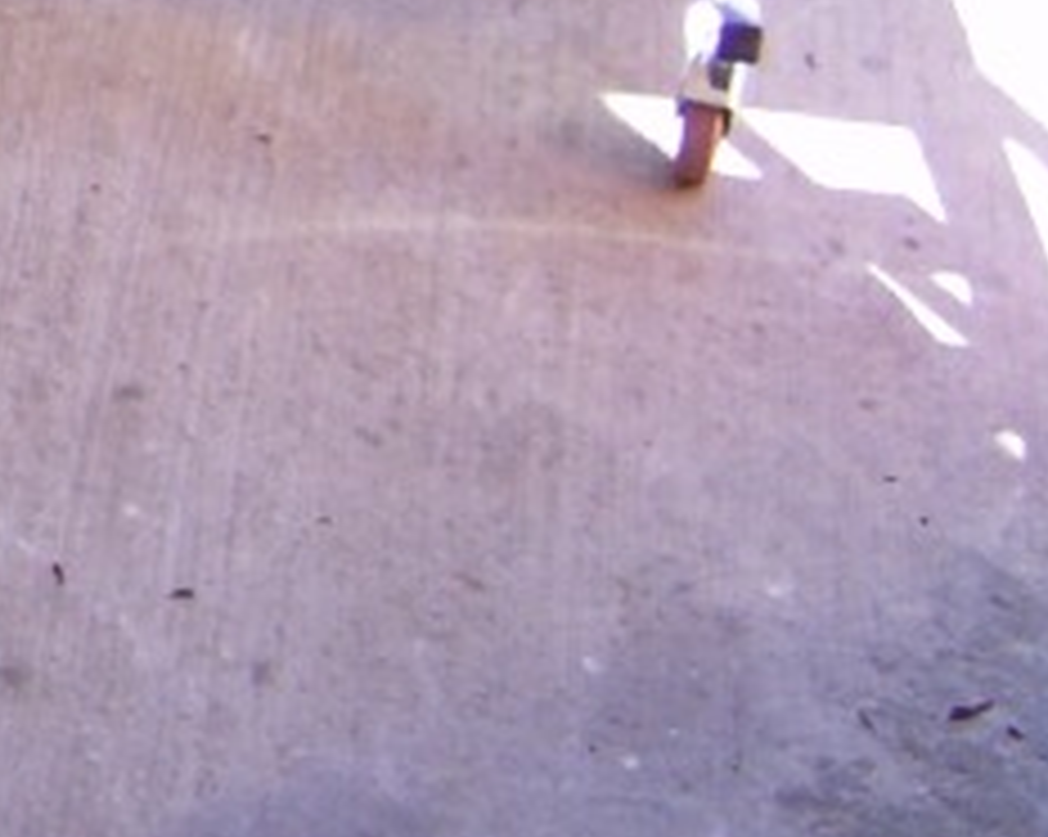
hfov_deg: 11.6
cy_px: -470
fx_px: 4773
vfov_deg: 9.7
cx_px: -850
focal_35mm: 154
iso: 100
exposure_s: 1/75
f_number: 2.8
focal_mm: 6
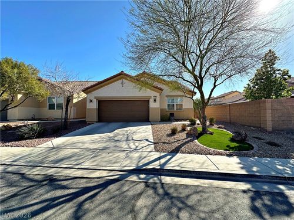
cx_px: 147
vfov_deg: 85.7
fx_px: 119
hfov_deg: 102.1
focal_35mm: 14
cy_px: 110
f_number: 2.2
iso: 50
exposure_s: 1/1276
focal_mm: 2.22
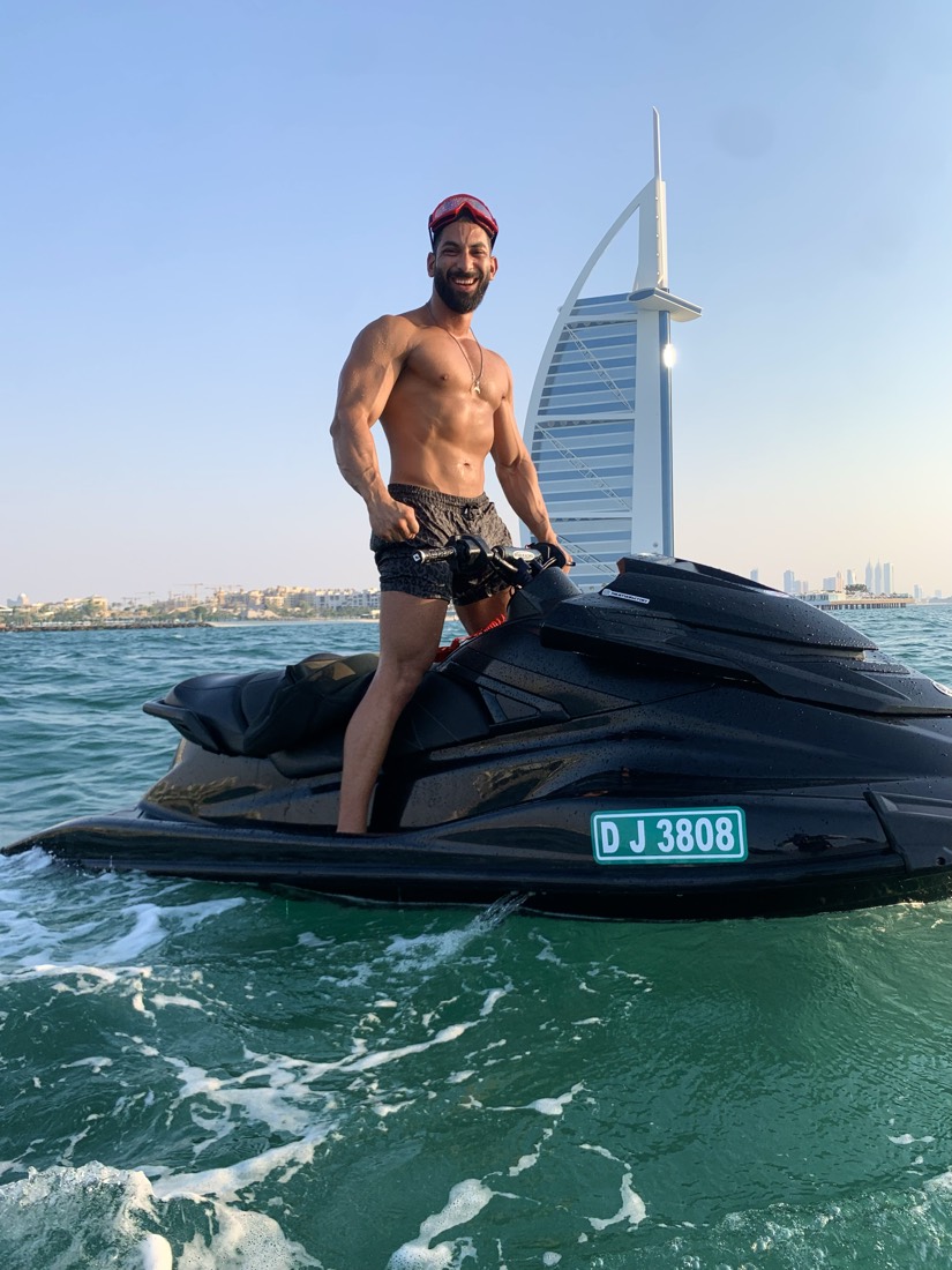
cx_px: 476
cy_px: 635
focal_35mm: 26
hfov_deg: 53.1
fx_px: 953
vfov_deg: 67.3
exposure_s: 1/1163
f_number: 1.8
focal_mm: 4.25
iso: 25
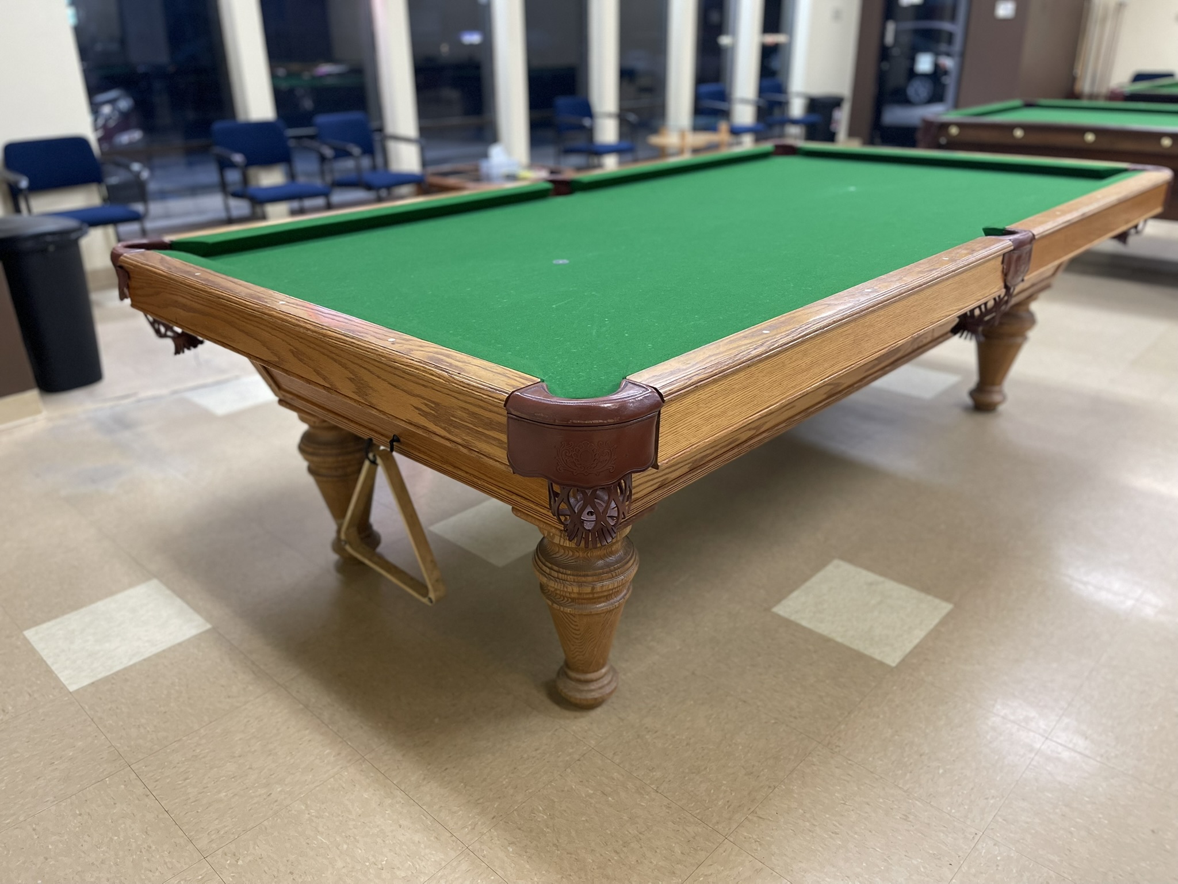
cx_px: 589
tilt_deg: -25.0
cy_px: 442
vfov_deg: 53.1
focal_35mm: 26
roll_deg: +1.1
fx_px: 885
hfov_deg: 67.3
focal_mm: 5.1
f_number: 1.6
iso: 200
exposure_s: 1/60
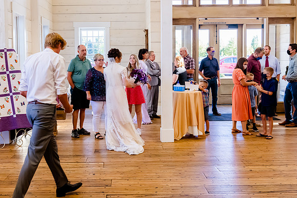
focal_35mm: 49
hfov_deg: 40.1
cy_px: 80
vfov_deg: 27.5
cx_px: 118
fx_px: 404
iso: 3200
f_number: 6.3
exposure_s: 1/200
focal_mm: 40
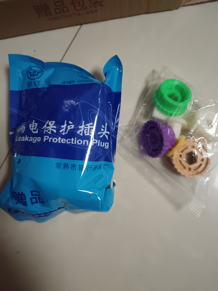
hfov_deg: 51.4
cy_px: 146
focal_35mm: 27
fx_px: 227
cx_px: 109
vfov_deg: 65.3
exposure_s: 1/50
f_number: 1.9
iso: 5689
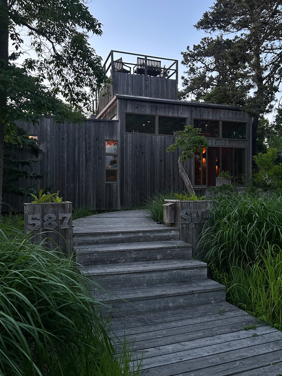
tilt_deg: +1.0
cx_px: 141
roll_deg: +1.0
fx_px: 282
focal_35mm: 26
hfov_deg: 53.1
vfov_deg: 67.3
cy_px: 188
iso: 400
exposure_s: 1/60
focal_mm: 5.7
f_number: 1.5
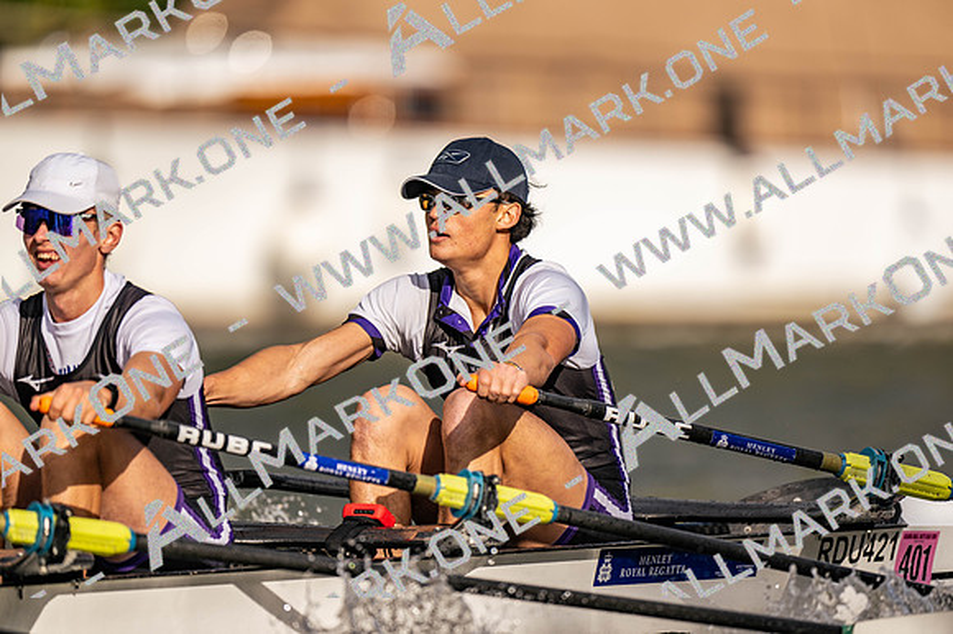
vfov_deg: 2.3
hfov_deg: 3.4
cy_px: 317
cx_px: 476
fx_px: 15877
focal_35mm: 600
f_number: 4
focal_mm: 600
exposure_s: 1/2500
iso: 90
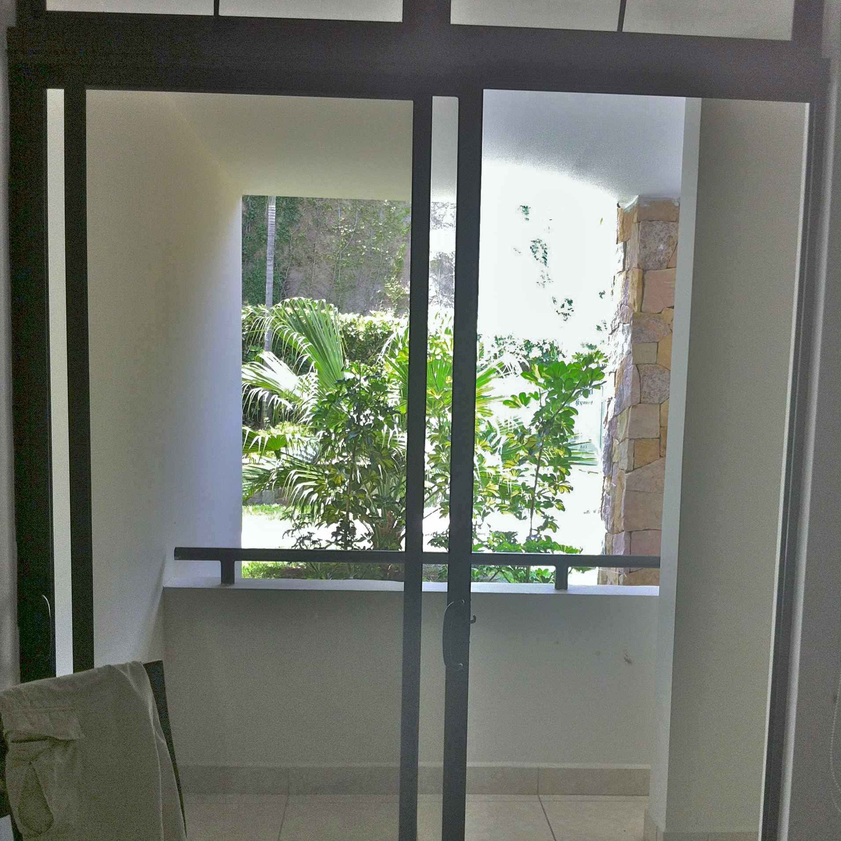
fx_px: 1154
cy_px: 521
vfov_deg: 39.8
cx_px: 420
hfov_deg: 40.0
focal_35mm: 42
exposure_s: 1/50
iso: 100
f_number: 2.8
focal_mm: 3.85
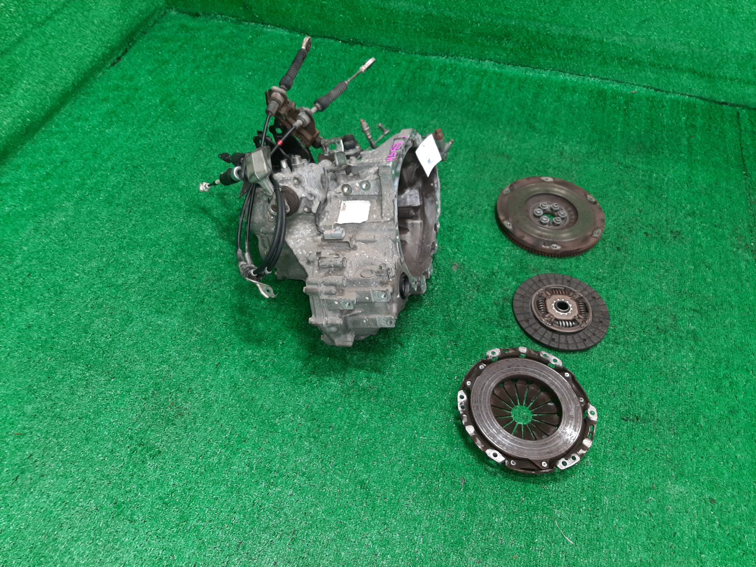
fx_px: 568
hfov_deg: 67.3
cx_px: 378
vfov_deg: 53.1
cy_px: 284
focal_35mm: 26
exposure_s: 1/50
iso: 125
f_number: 1.7
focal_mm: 3.93
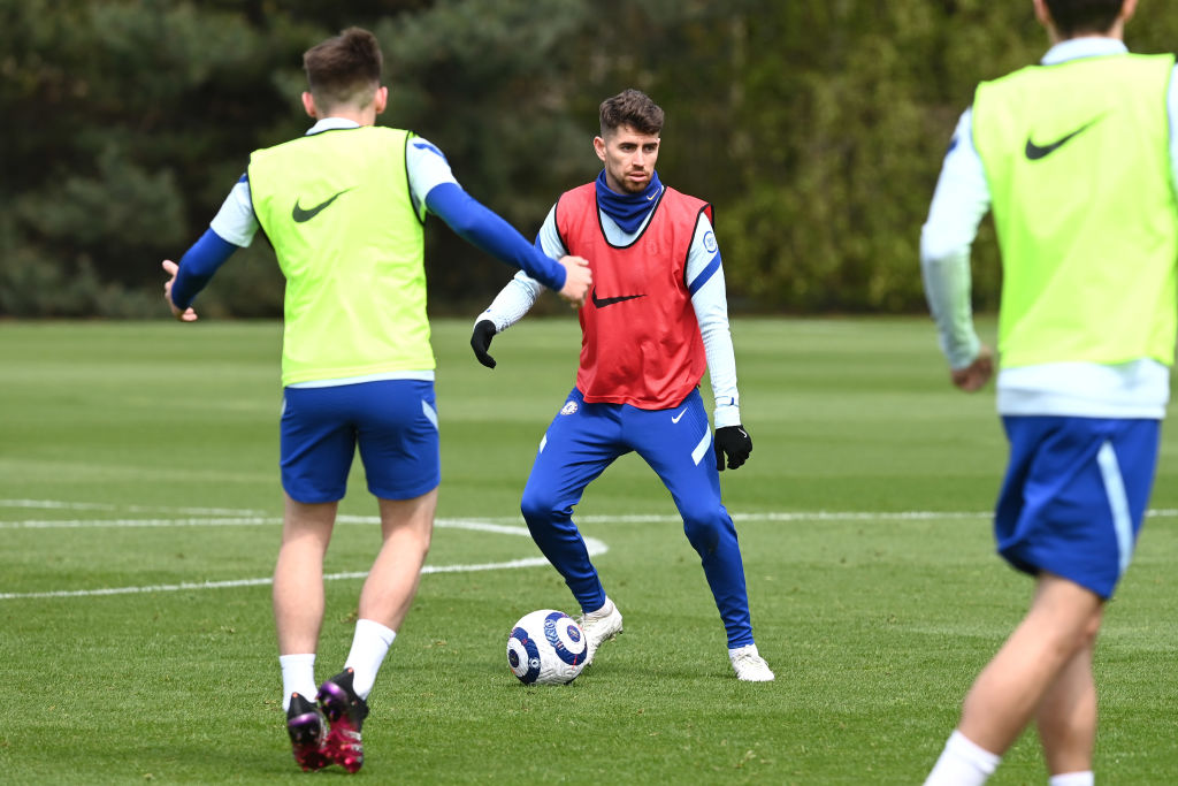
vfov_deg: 3.4
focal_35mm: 400
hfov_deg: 5.2
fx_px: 13090
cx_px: 589
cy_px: 393
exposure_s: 1/2000
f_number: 6.3
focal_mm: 400
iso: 640
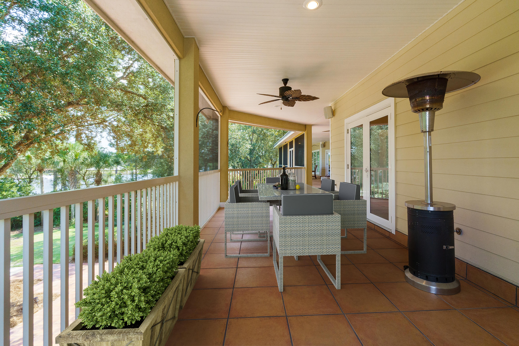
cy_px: 173
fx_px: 231
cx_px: 260
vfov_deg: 73.7
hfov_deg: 96.7
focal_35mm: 16
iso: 2500
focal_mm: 16
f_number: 9
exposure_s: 1/400
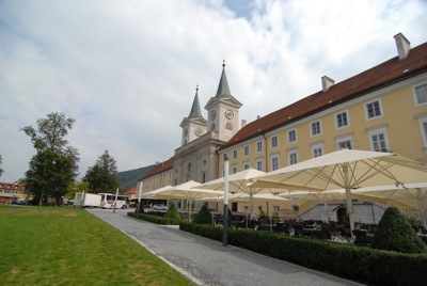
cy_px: 143
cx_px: 214
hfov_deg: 89.9
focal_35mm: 18
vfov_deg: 67.6
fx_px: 214
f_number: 4.5
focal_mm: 12
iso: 400
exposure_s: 1/3200
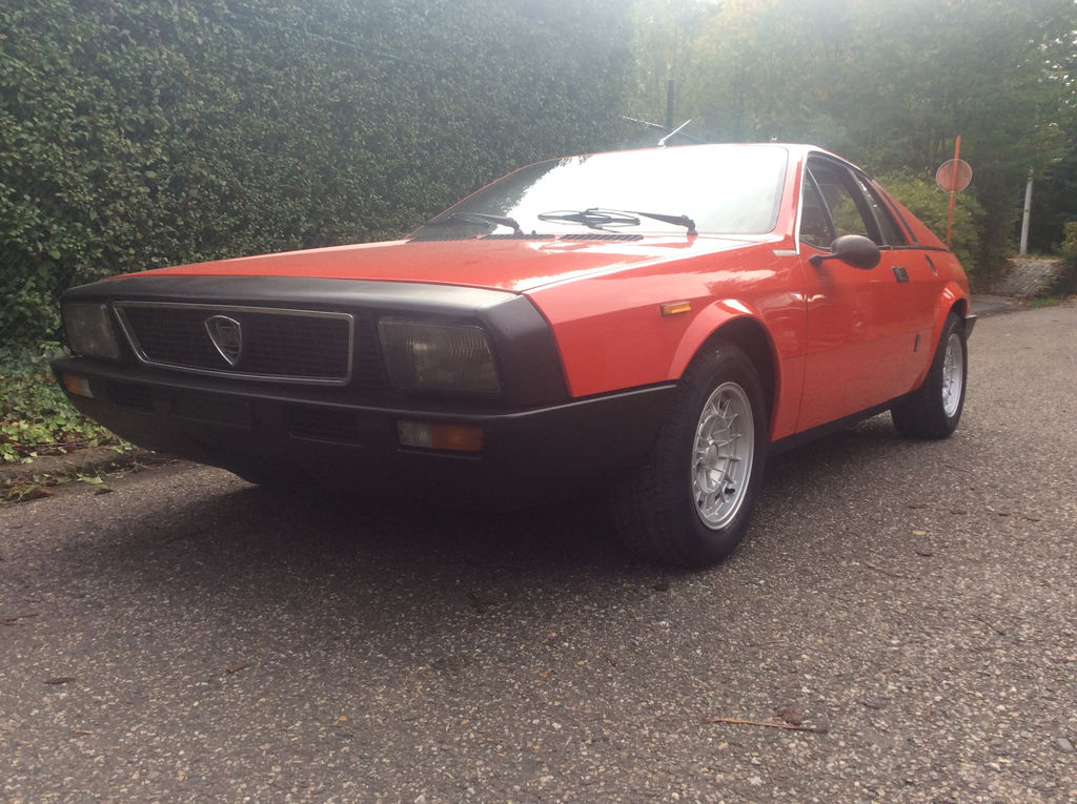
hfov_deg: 56.9
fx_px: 994
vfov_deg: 44.1
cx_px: 538
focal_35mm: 32
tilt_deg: -8.6
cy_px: 402
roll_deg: +0.4
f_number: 2.4
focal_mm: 3.3
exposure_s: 1/325
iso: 32
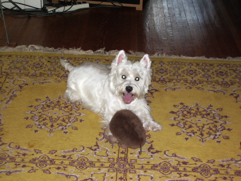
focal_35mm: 74
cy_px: 90
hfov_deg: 26.3
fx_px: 515
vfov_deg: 19.9
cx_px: 120
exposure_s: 1/50
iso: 200
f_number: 3.9
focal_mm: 12.2
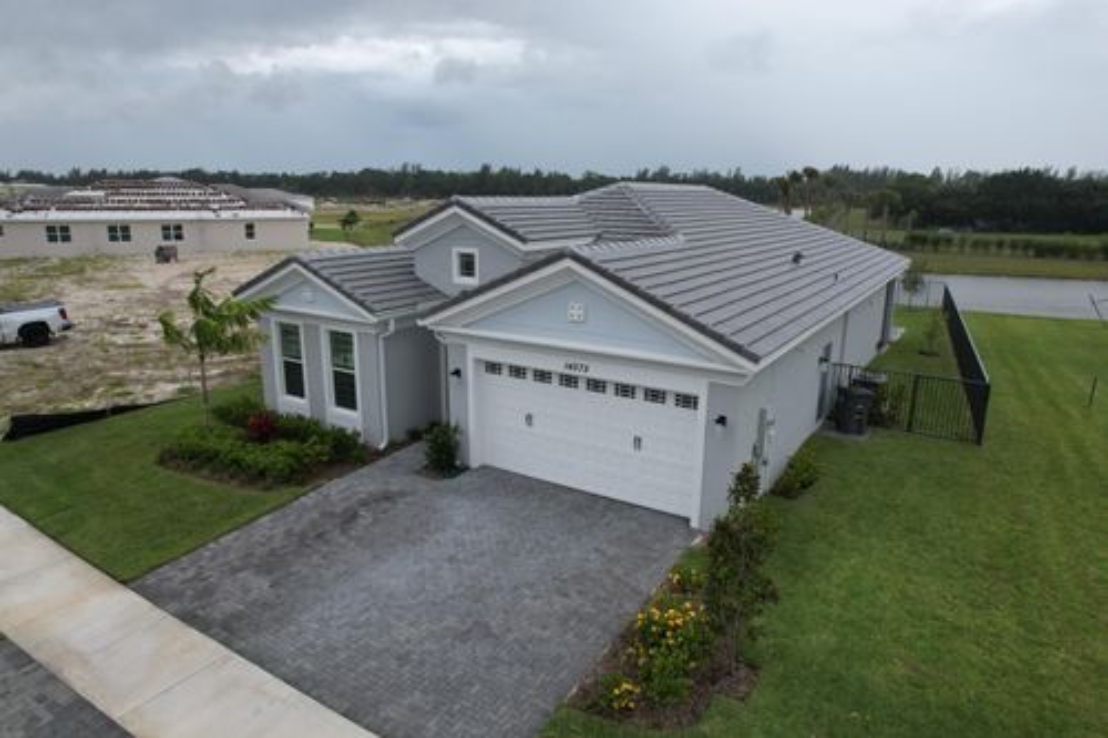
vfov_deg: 57.2
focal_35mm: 22
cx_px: 554
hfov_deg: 78.6
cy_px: 369
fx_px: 677
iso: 100
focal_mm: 8.38
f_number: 2.8
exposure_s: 1/1250
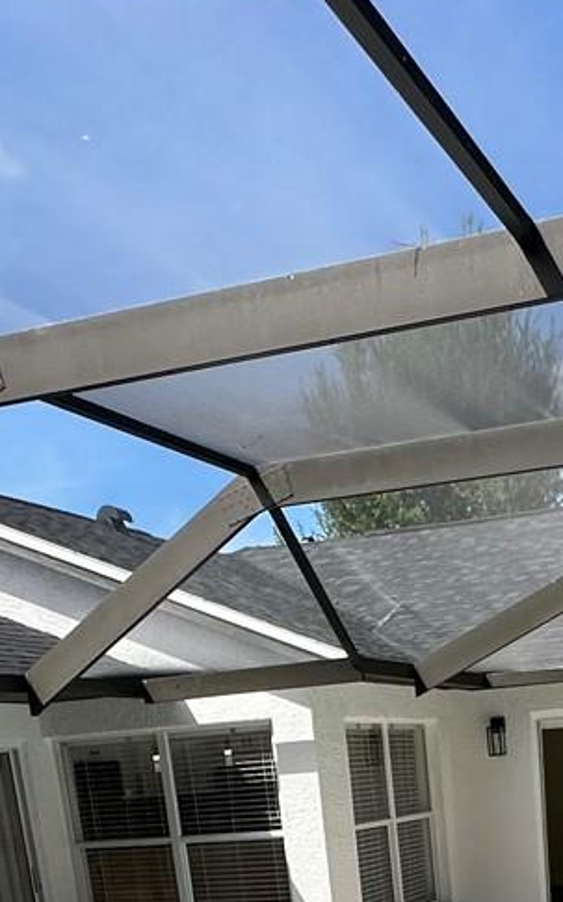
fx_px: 1203
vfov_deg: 33.0
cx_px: 504
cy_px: 1101
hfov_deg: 25.5
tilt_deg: -16.1
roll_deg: +4.0
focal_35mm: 49
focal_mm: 2.22
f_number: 2.2
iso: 40
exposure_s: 1/842
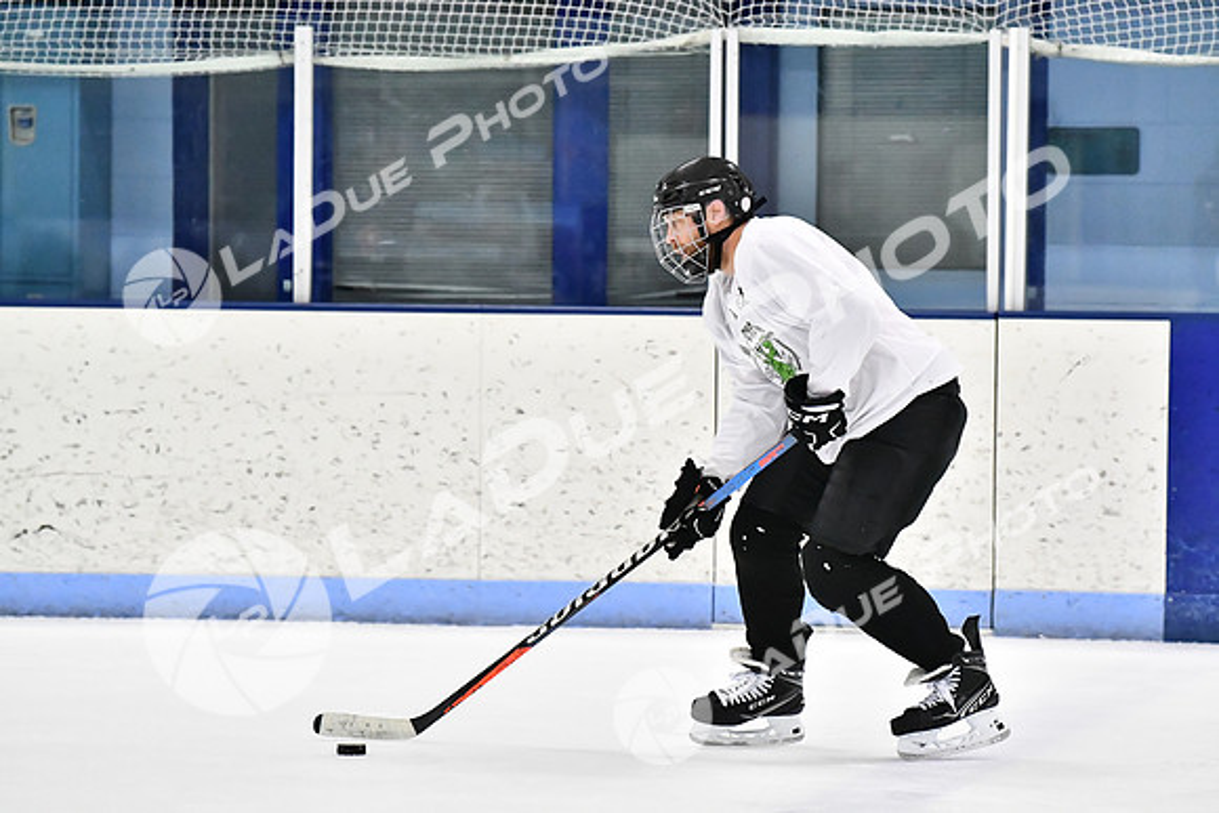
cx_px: 610
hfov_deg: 10.5
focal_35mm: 195
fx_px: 6604
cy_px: 406
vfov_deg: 7.0
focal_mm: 130
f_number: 3.2
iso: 6400
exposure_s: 1/1250
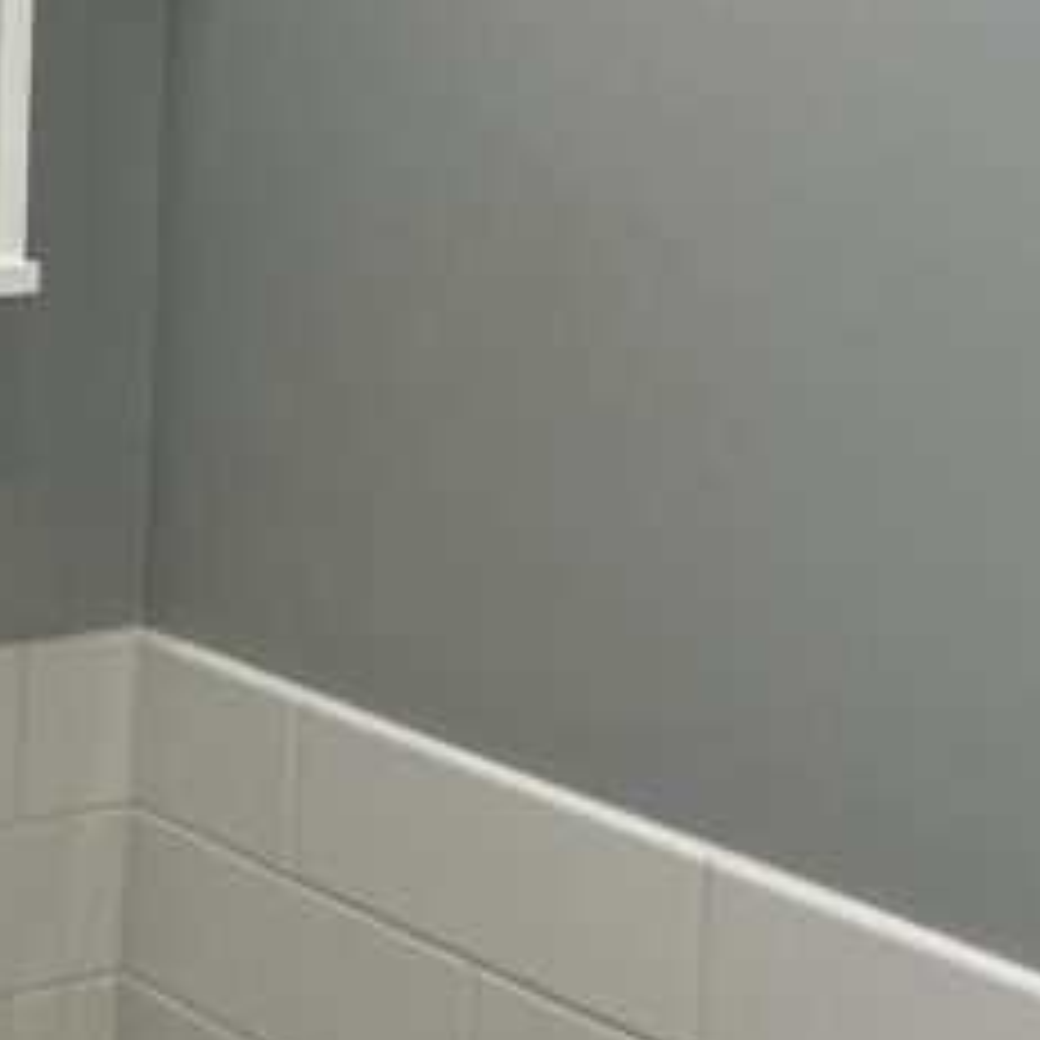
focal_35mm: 102
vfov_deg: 17.0
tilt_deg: -10.0
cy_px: 419
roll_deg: -2.3
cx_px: 50
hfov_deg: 16.8
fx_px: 3467
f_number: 1.6
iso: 80
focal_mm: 4.2
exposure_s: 1/120
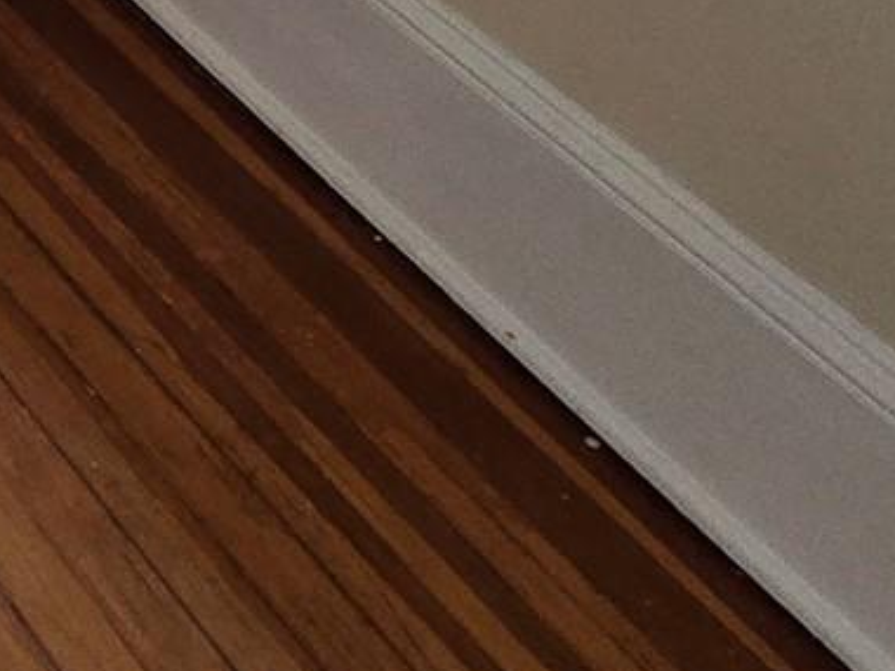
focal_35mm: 70
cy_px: -914
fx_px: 1810
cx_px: -780
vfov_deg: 14.4
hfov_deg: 19.5
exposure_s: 1/120
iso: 80
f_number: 2.2
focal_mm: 2.2
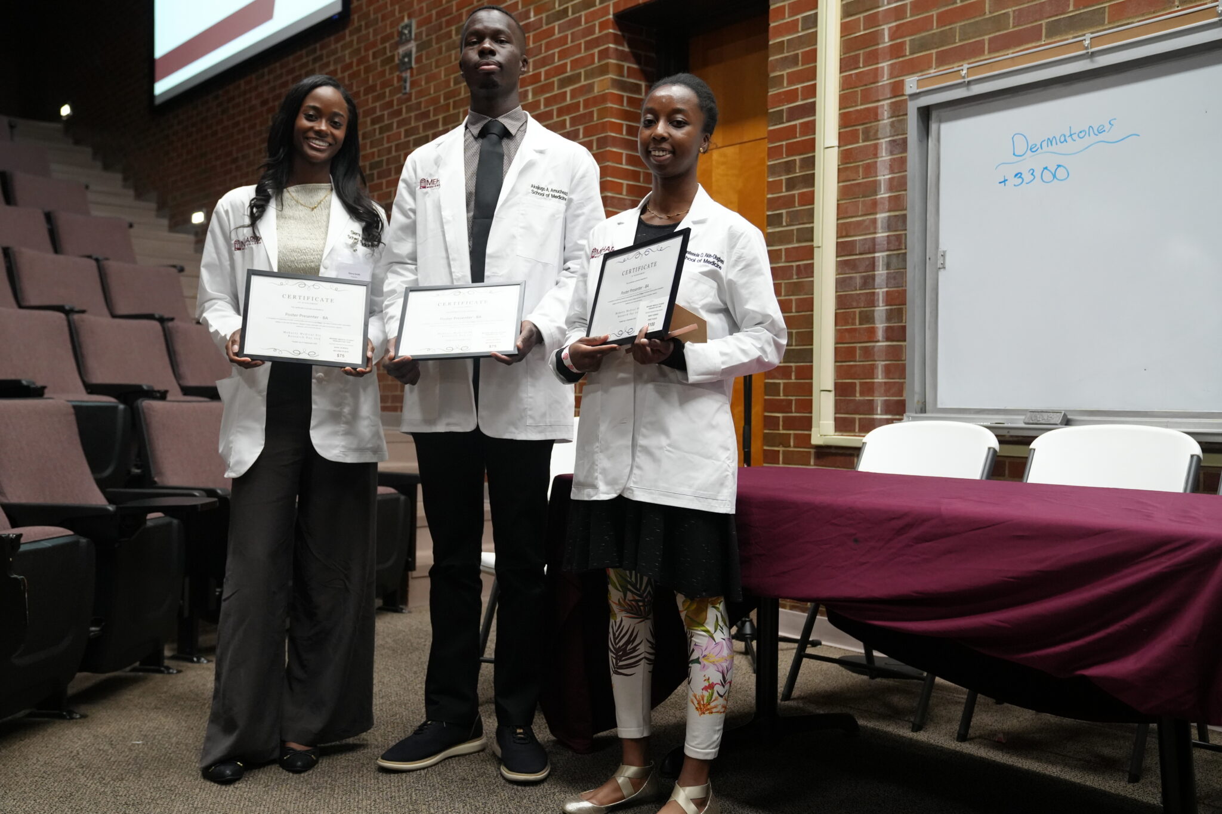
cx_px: 611
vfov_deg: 36.9
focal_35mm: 36
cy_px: 407
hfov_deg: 53.1
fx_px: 1222
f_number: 4
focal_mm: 36
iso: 4000
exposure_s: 1/160
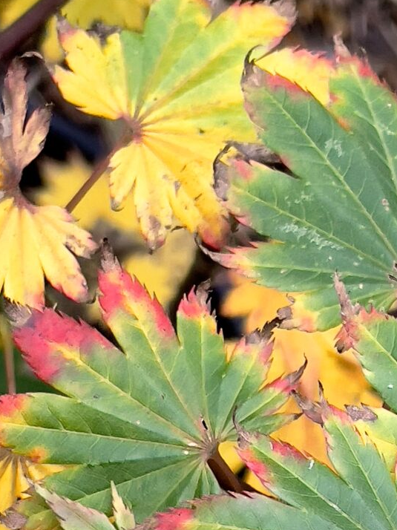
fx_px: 1040
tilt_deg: -58.4
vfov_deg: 25.9
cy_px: 614
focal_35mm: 68
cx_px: 445
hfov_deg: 20.5
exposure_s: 1/121
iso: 64
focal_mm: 4.2
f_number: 1.6
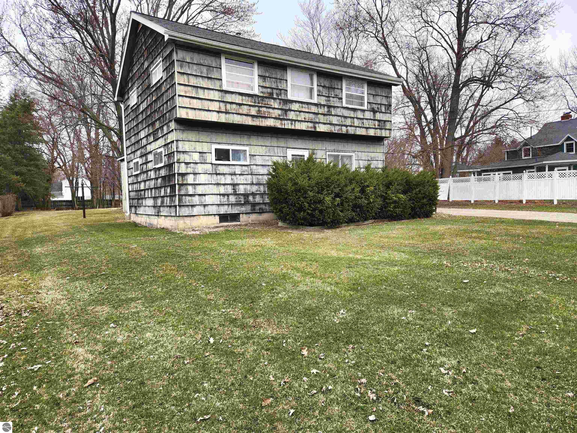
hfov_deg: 73.9
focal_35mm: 23
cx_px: 288
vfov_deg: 58.9
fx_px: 383
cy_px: 216
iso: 20
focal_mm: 5.4
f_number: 1.8
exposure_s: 1/667
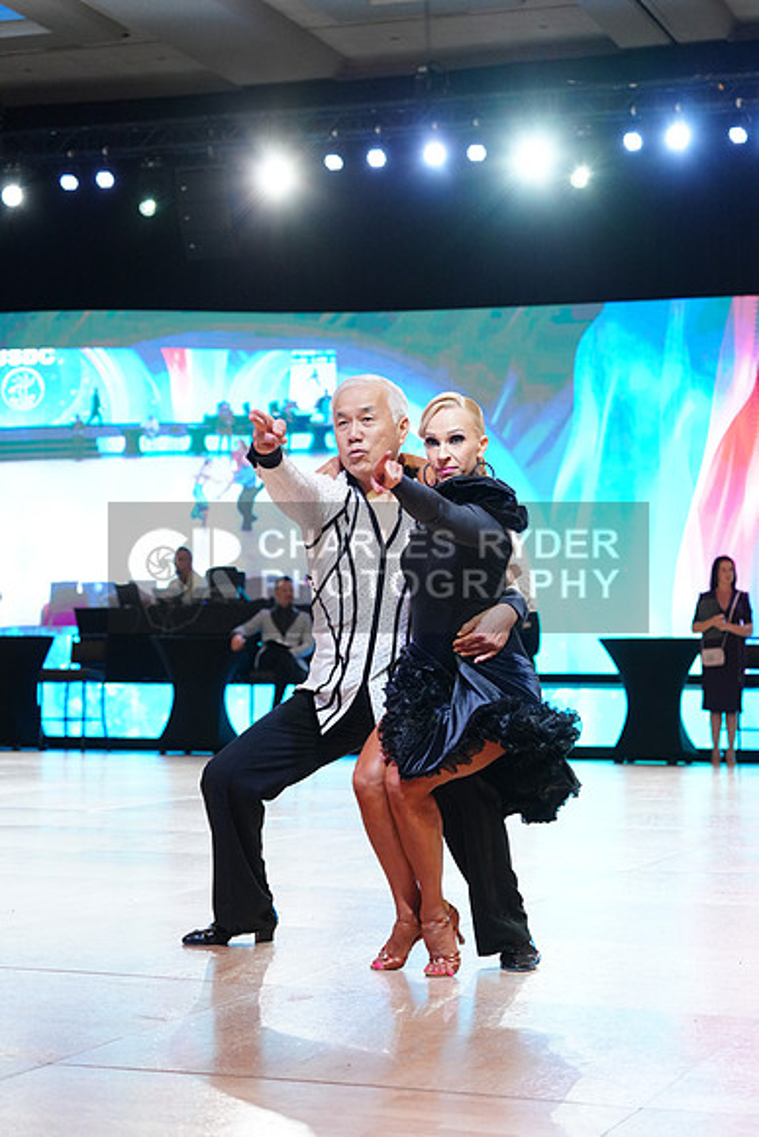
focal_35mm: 70
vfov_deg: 28.8
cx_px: 380
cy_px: 568
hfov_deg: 19.5
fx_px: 2212
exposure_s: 1/250
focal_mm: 70
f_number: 4
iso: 2500
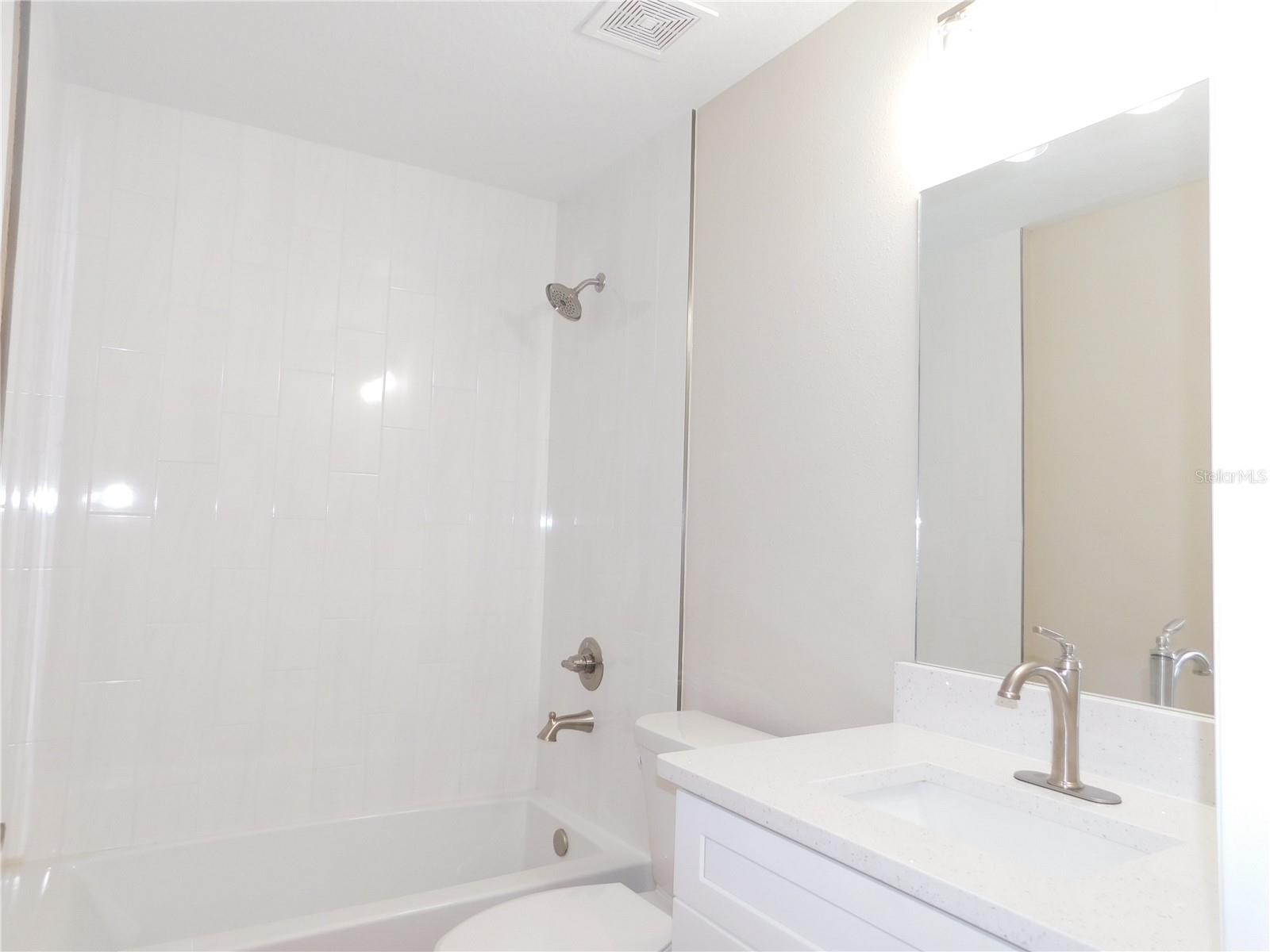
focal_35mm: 23
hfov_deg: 73.9
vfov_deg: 58.9
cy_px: 476
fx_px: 844
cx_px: 635
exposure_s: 1/30
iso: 125
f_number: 3
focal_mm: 4
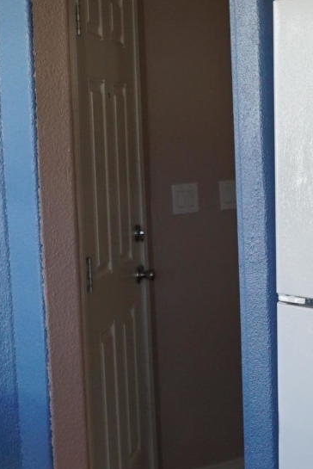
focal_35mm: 88
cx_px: 433
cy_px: 281
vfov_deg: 23.1
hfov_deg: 14.7
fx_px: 1146
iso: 400
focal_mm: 24
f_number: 4
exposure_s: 1/160
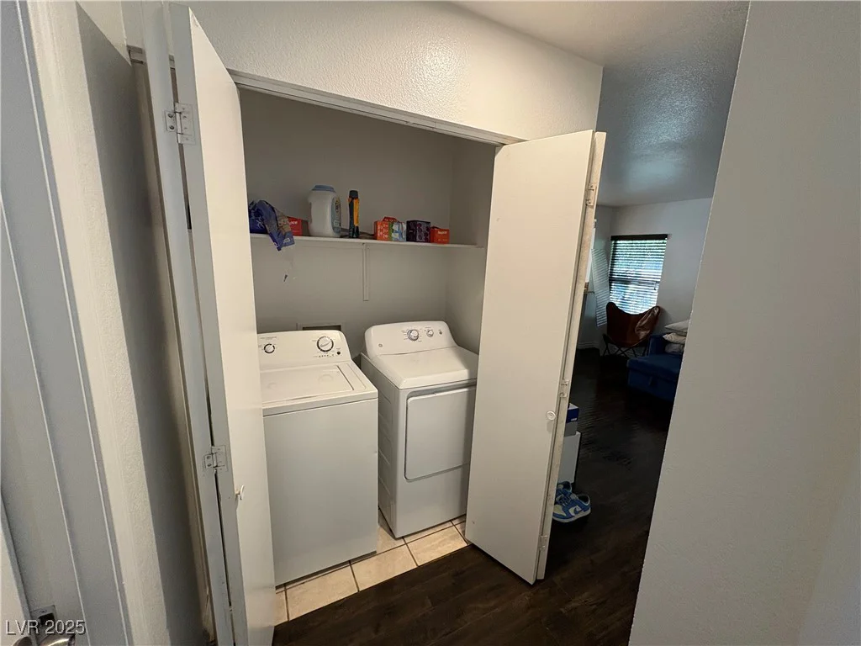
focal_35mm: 14
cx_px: 430
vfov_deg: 85.7
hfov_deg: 102.1
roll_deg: -2.3
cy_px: 323
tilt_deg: -11.3
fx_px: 348
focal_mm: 2.22
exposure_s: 1/60
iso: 250
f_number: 2.2
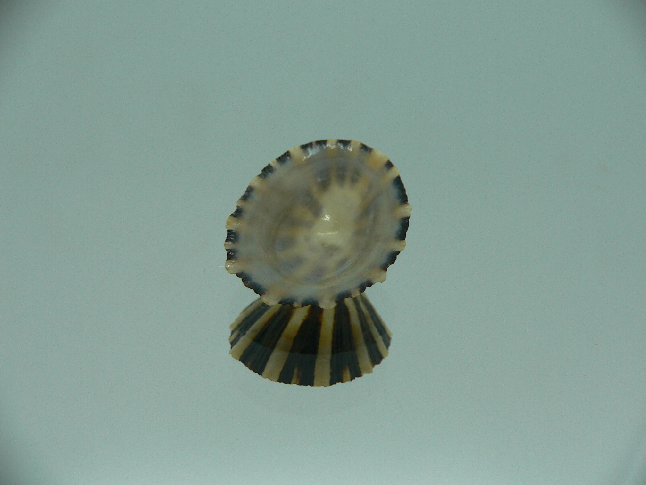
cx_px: 323
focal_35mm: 35
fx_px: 653
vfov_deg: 40.7
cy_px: 242
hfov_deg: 52.6
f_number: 2.8
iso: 80
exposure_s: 1/60
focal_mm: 4.6
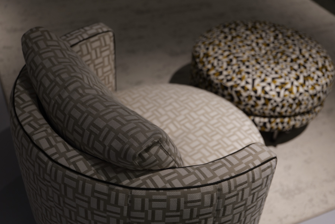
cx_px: 168
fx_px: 419
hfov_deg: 43.6
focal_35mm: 45
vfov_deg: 29.9
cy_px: 112
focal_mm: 45
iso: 160
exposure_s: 1/50
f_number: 2.8
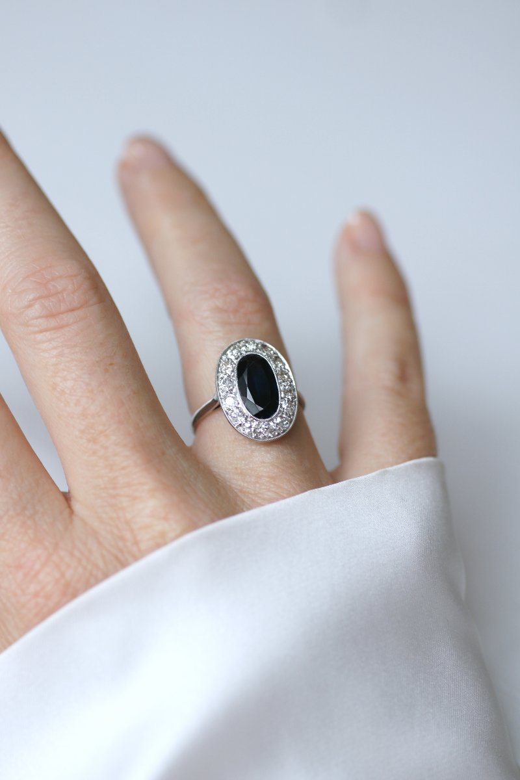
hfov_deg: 13.0
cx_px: 260
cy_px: 390
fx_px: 2275
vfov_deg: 19.5
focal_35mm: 105
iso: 200
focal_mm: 70
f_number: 3.2
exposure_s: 1/125
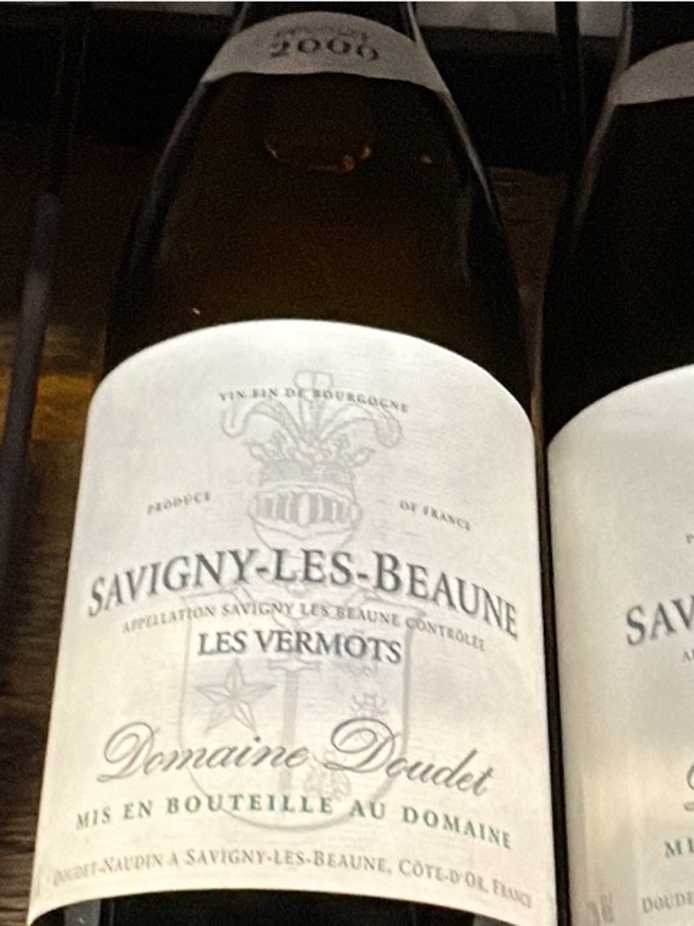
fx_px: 829
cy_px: 463
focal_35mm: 31
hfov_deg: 45.4
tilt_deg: -42.2
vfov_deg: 58.4
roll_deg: -4.3
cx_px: 347
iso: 640
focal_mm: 2.22
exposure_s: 1/40
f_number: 2.2
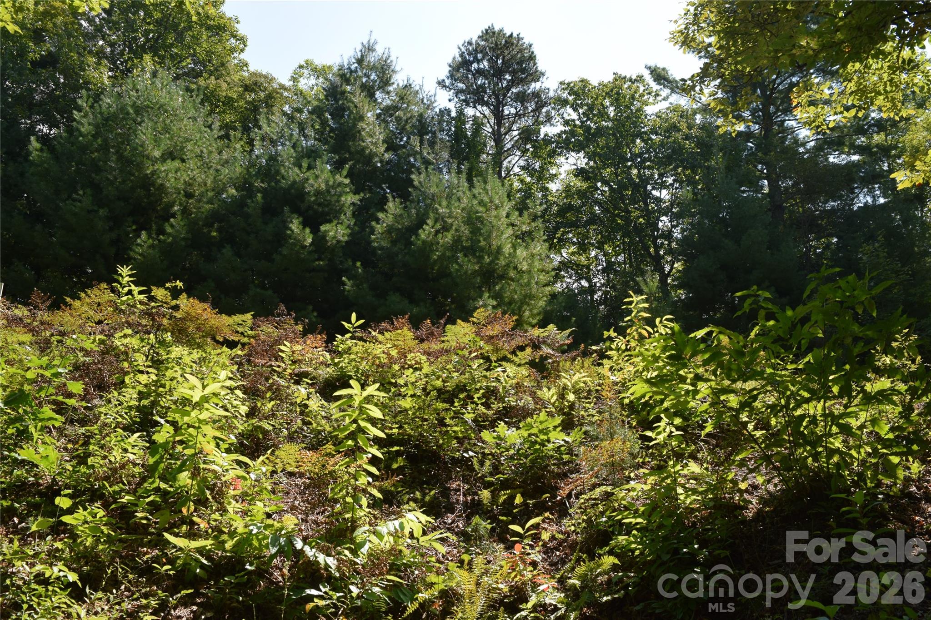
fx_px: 698
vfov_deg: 47.9
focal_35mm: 27
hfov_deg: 67.4
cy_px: 310
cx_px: 466
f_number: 8
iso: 200
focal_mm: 18
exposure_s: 1/250
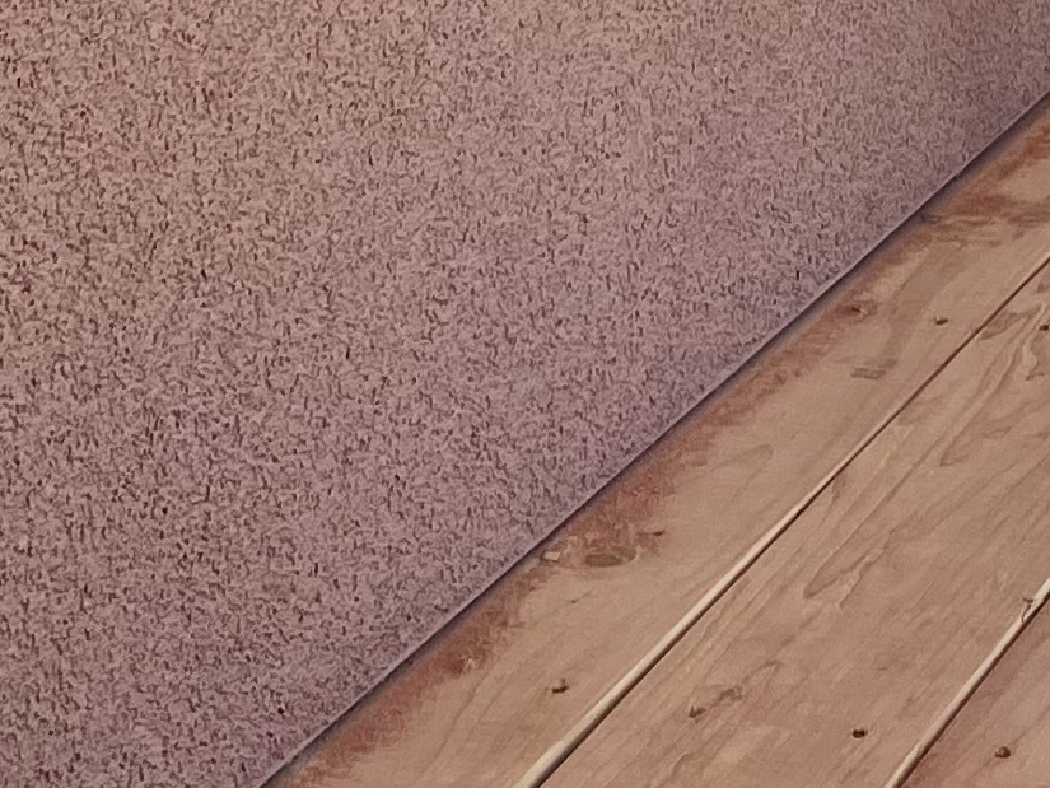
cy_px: -1102
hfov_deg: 15.2
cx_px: 1064
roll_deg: +3.2
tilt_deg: -0.9
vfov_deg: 10.2
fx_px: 3853
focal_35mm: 127
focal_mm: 5.1
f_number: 1.6
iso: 32
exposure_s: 1/572
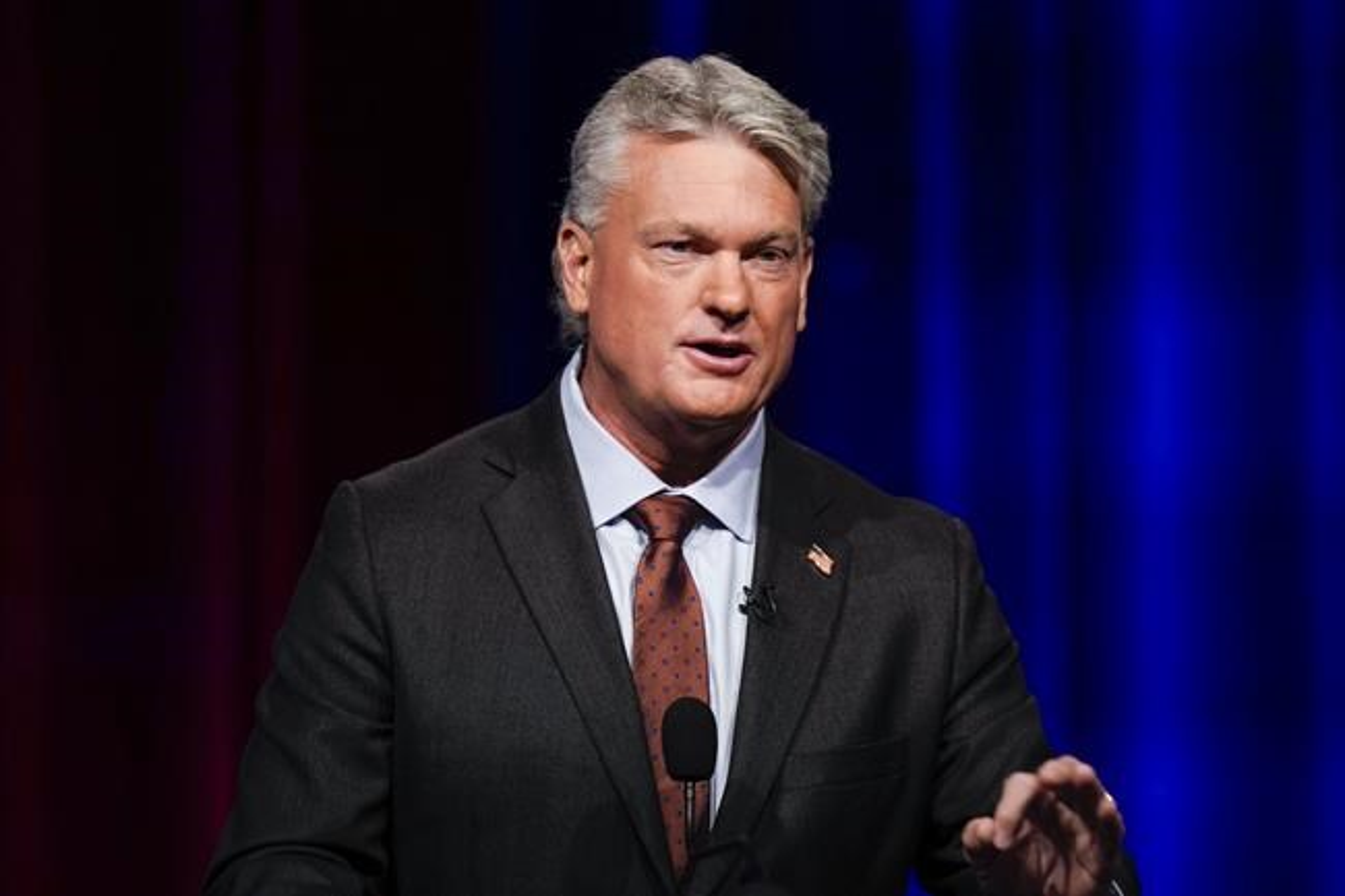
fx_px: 14940
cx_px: 672
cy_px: 448
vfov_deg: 3.4
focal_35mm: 400
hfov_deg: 5.2
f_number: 2.8
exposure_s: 1/250
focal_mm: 400
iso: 1250
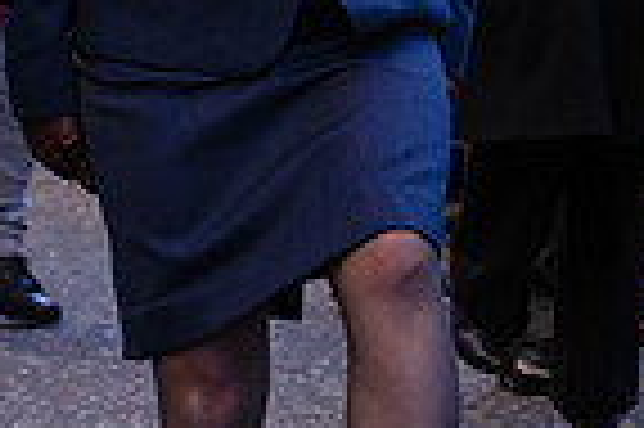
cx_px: 1293
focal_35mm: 510
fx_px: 9113
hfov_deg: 4.0
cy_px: -273
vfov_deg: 2.7
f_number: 4.5
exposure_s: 1/500
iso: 800
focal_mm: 110
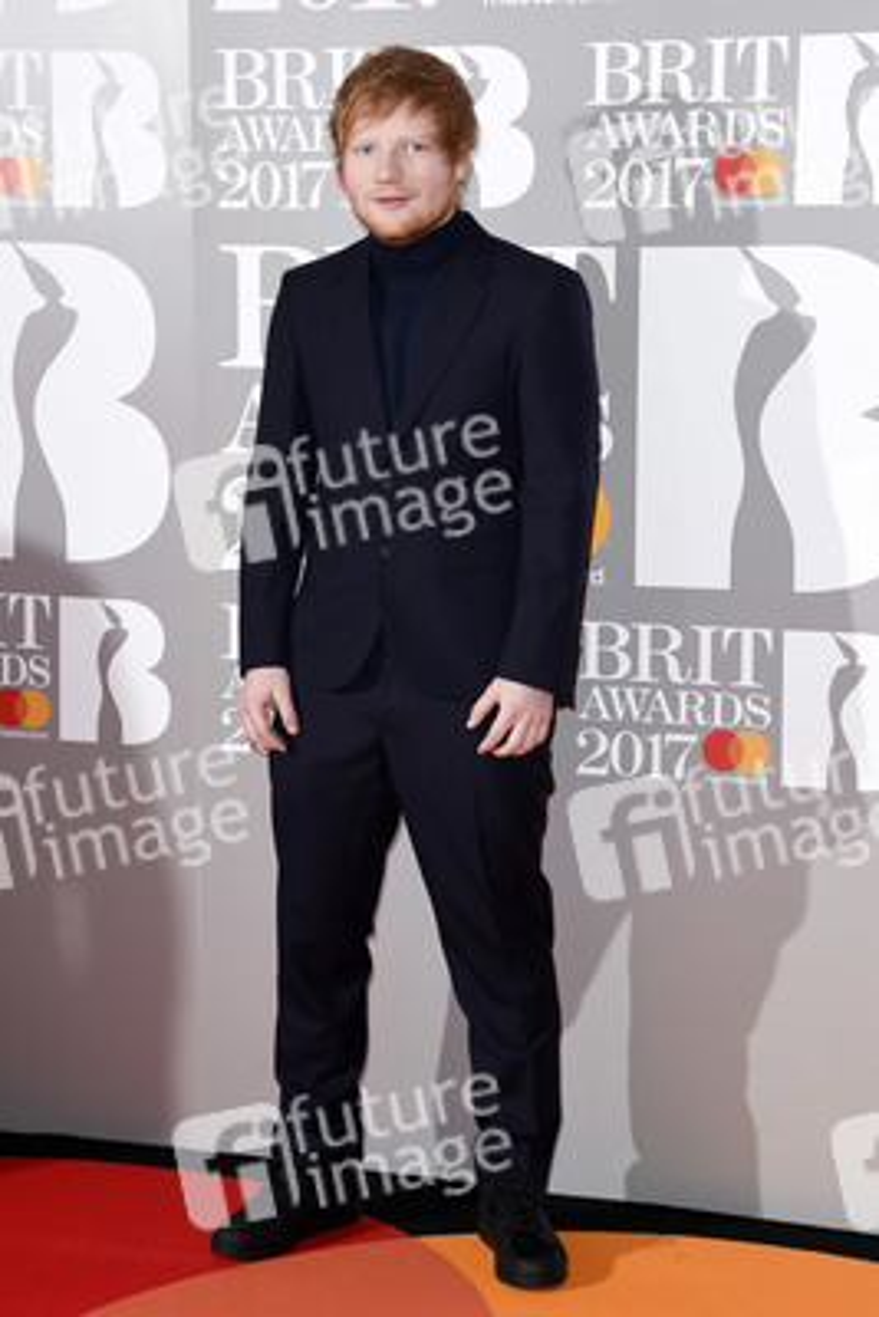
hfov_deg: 19.5
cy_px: 658
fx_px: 2561
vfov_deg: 28.8
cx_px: 440
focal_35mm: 70
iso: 400
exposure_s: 1/250
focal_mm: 70
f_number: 6.3
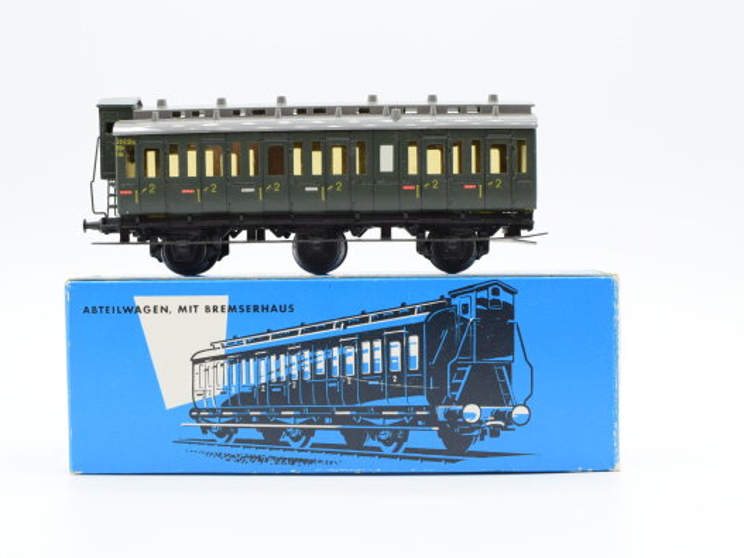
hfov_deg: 33.5
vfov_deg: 25.4
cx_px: 329
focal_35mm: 58
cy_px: 282
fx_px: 1237
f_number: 8
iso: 320
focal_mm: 35
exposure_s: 1/125
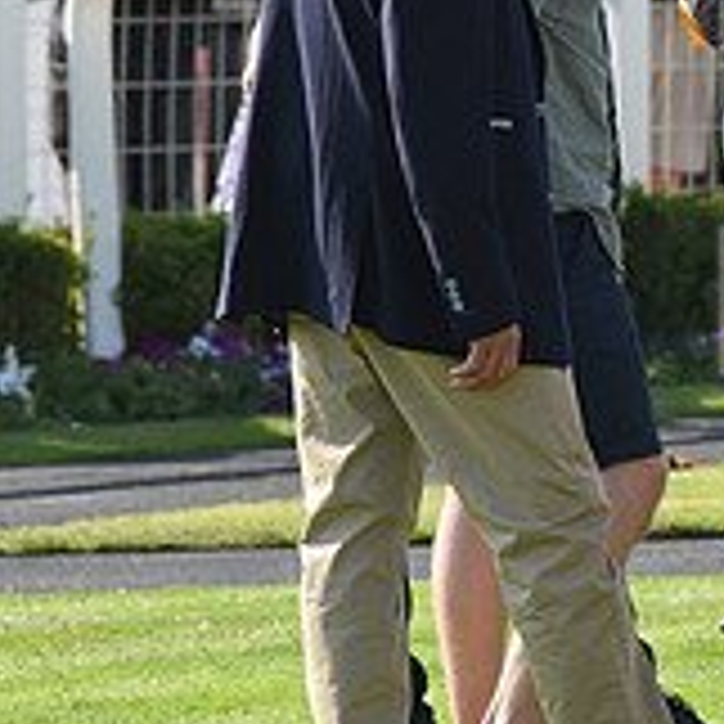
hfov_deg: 2.9
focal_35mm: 612
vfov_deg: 2.9
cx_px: 1300
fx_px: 14482
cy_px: 92
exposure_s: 1/1600
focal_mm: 200
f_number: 6.3
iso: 640
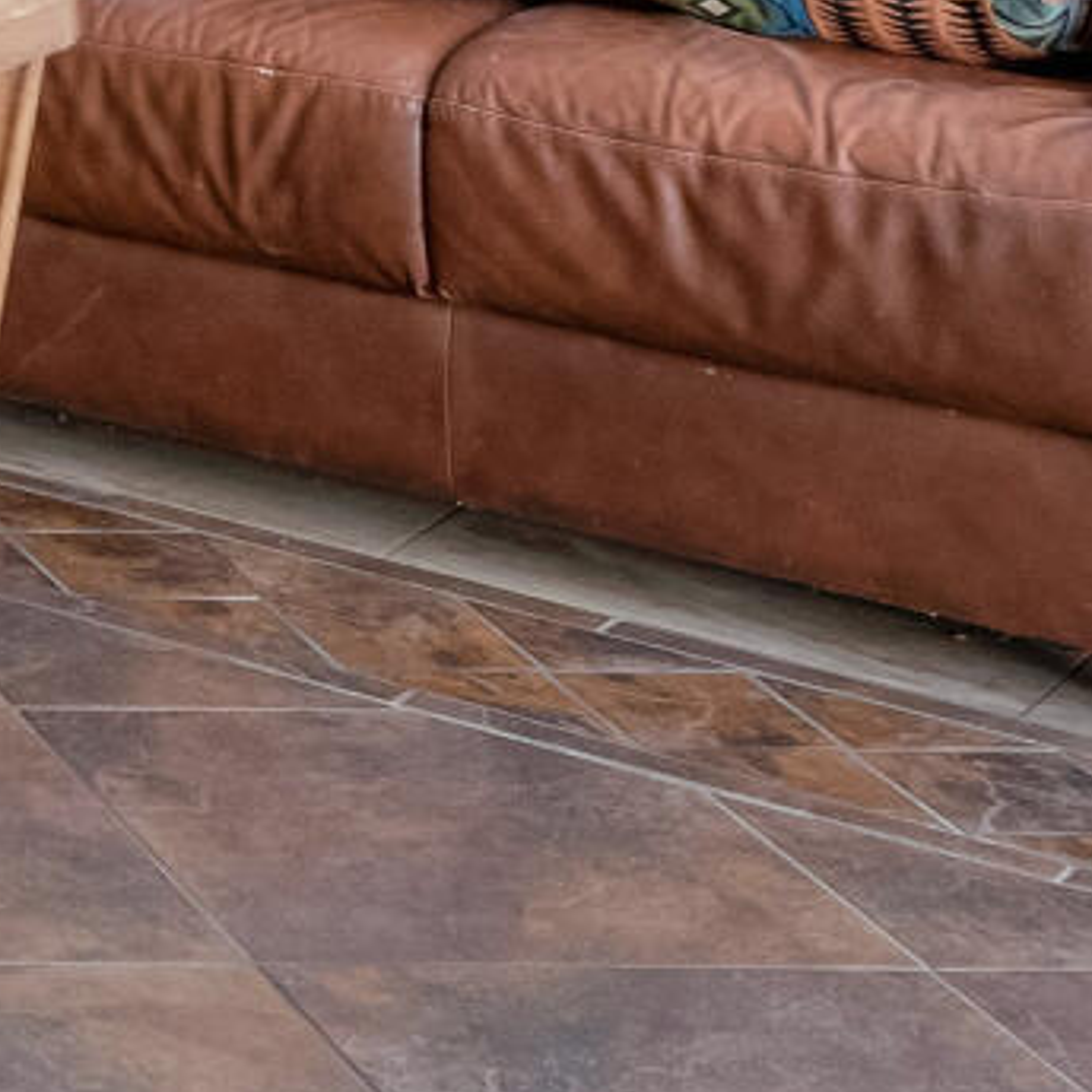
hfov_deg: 10.7
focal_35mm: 126
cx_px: -1917
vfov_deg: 12.3
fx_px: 4497
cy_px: -1048
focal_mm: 17
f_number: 5
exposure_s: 1/125
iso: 500
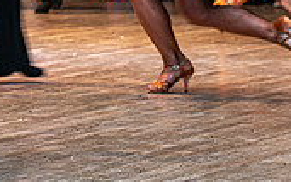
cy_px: -136
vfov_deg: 6.2
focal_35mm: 208
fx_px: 1650
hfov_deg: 9.9
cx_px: -64
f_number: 2.8
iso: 200
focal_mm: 54
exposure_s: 1/160
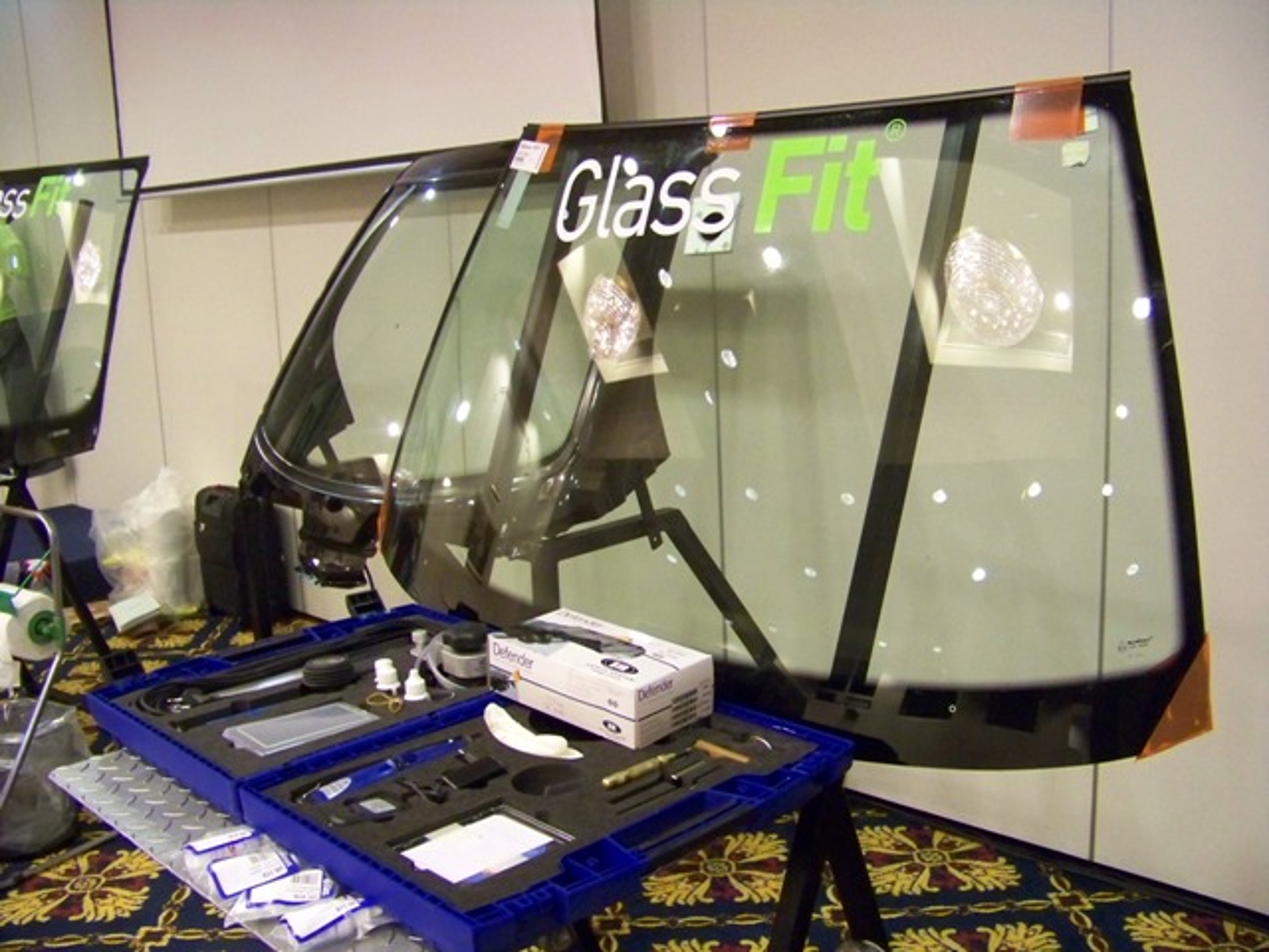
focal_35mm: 36
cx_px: 634
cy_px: 476
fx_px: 1320
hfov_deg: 51.4
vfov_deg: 39.7
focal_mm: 5.85
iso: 500
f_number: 2.8
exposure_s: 1/30
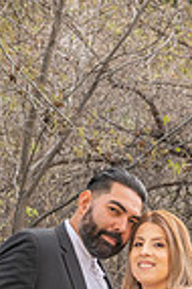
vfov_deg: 8.0
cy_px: 210
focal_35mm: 259
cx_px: 141
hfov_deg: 5.3
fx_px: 2077
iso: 200
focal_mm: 38
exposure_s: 1/125
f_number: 5.6
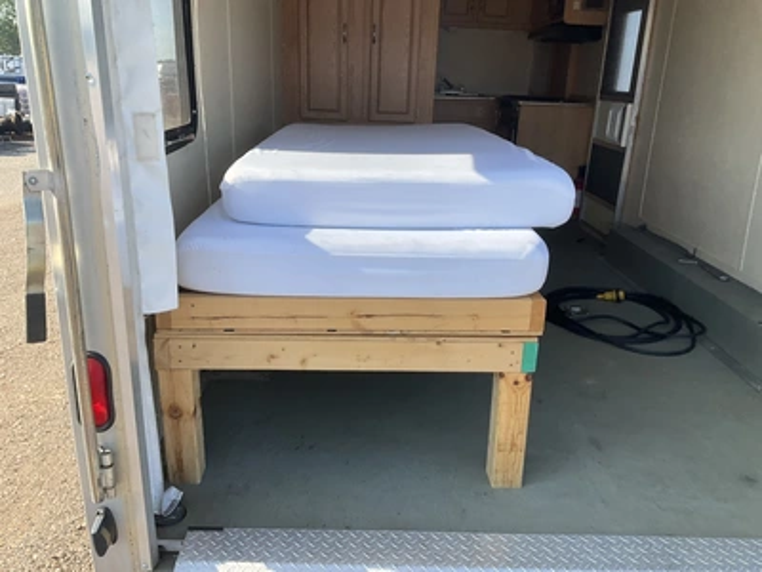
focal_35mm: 29
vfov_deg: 48.2
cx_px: 381
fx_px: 638
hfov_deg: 61.7
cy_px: 286
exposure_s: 1/568
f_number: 1.8
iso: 25
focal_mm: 3
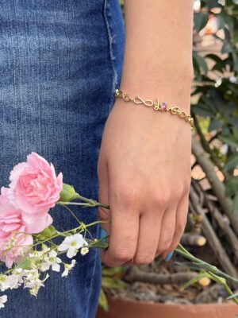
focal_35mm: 48
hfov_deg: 30.3
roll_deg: +3.2
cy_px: 159
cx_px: 119
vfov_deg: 39.7
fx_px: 440
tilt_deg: -10.6
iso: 64
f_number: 1.78
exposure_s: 1/478
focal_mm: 6.76
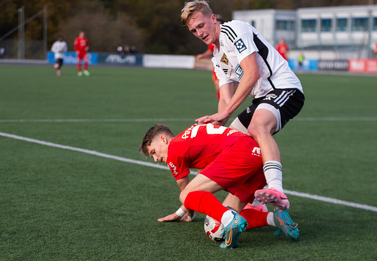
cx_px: 193
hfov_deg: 16.1
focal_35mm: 126
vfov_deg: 11.2
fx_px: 1336
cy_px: 189
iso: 500
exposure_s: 1/1250
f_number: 3.2
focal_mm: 82
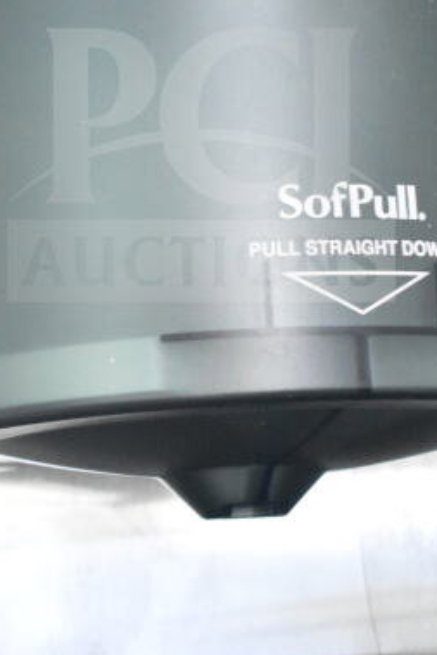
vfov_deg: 21.5
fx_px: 1710
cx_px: 200
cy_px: 164
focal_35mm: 94
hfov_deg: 14.6
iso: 5600
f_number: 4
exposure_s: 1/40
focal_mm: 26
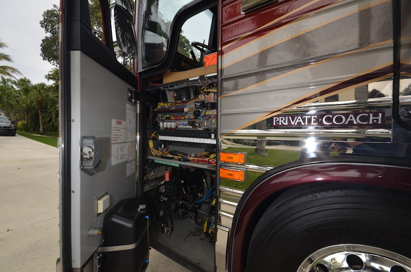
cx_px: 206
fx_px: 171
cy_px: 136
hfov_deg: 100.5
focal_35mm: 15
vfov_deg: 77.1
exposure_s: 1/250
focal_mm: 10
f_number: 11
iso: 400
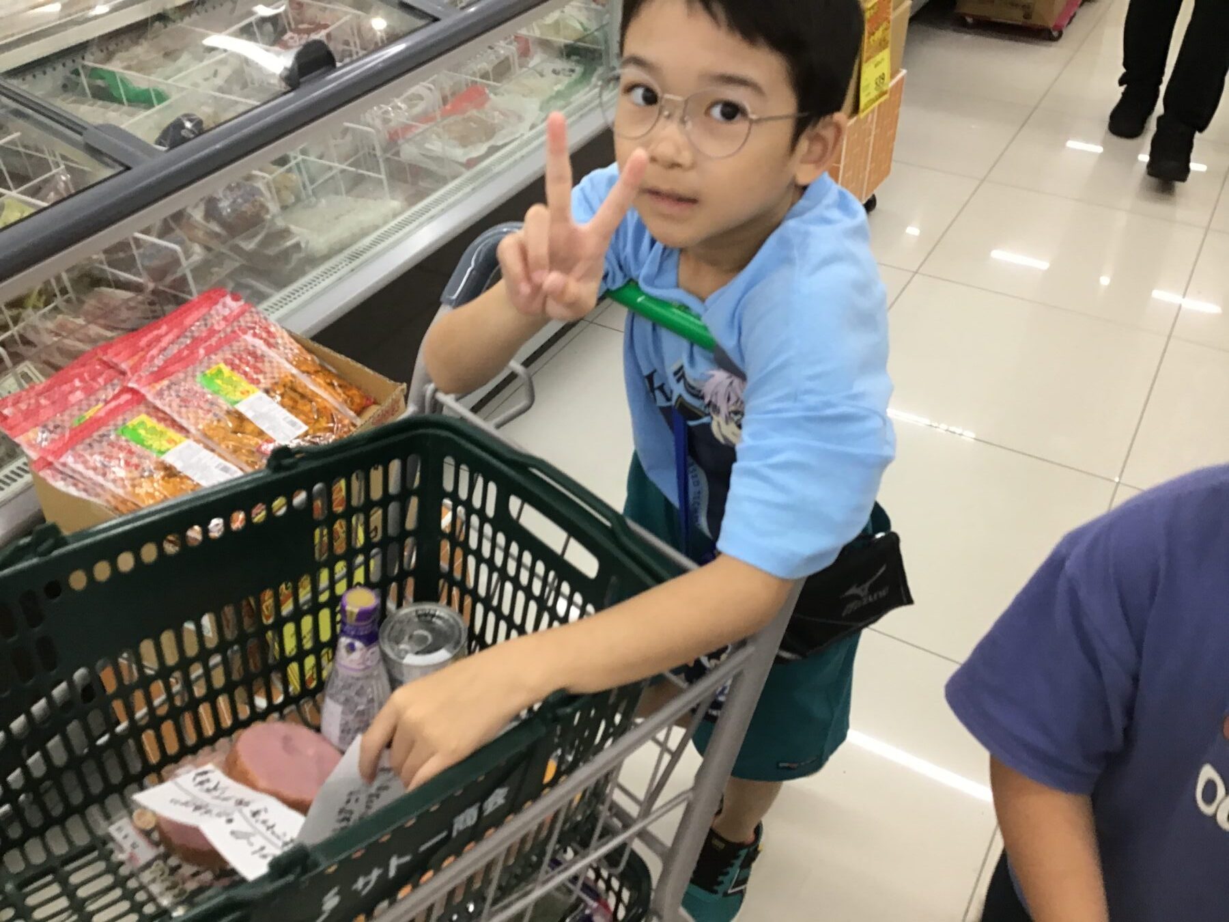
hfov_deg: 58.4
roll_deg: +1.3
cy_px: 461
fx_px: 1101
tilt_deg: -38.6
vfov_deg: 45.4
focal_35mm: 31
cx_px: 614
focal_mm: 3.3
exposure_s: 1/30
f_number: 2.4
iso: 32
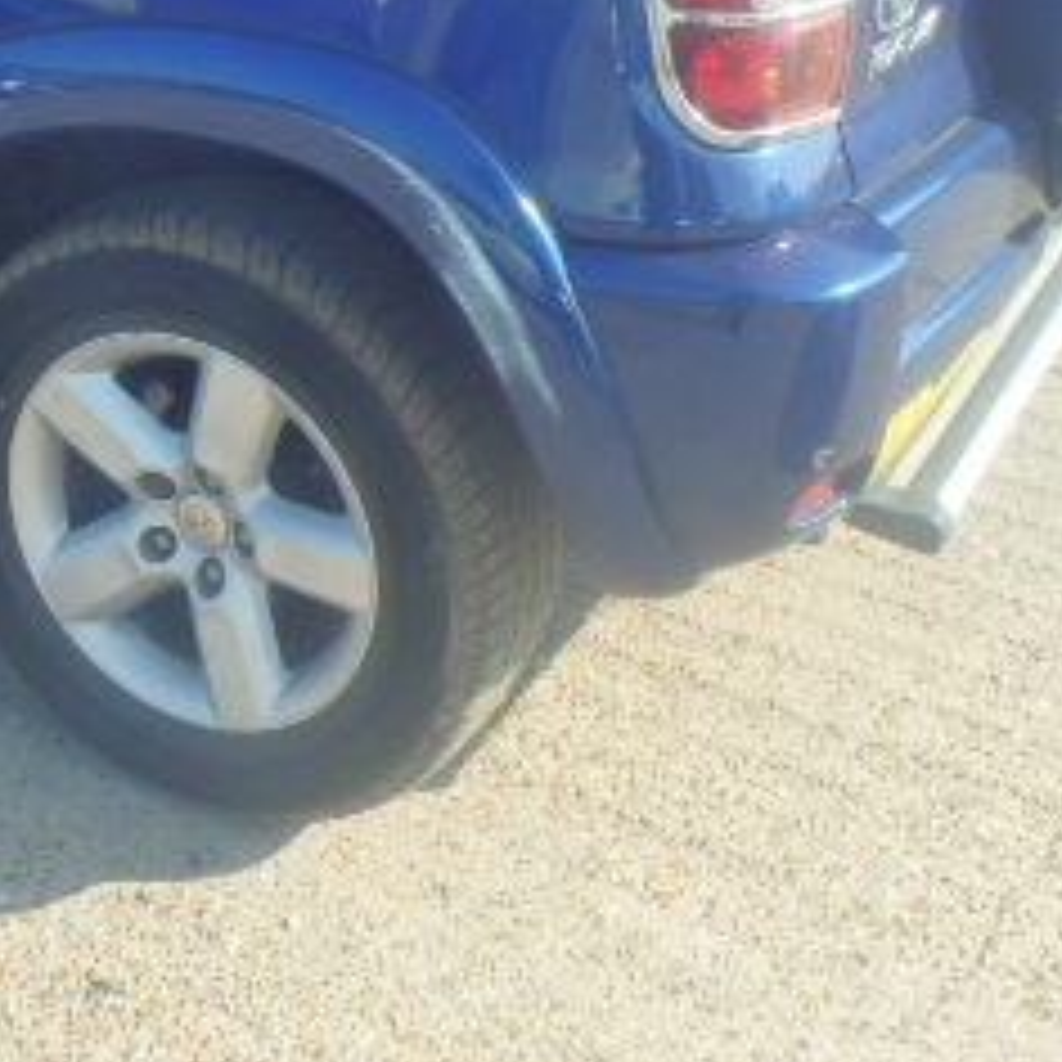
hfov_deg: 24.8
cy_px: 126
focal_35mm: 67
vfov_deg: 25.0
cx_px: 63
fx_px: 2326
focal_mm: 5
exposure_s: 1/400
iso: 125
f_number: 3.9
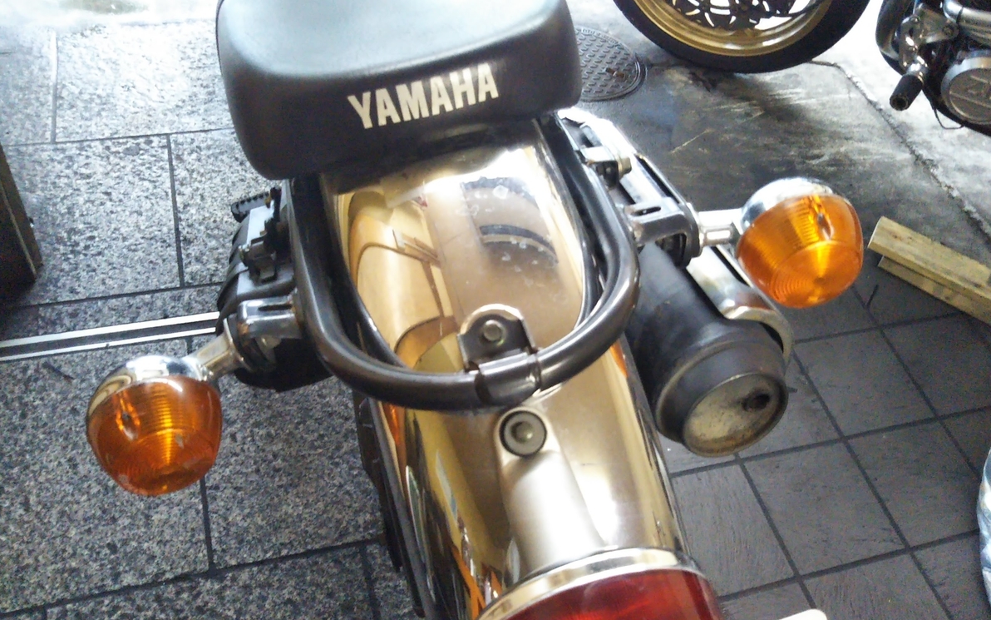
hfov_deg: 59.7
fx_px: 864
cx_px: 496
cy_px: 295
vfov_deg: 39.4
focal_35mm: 32
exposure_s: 1/23
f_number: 2.2
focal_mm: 4
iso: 408
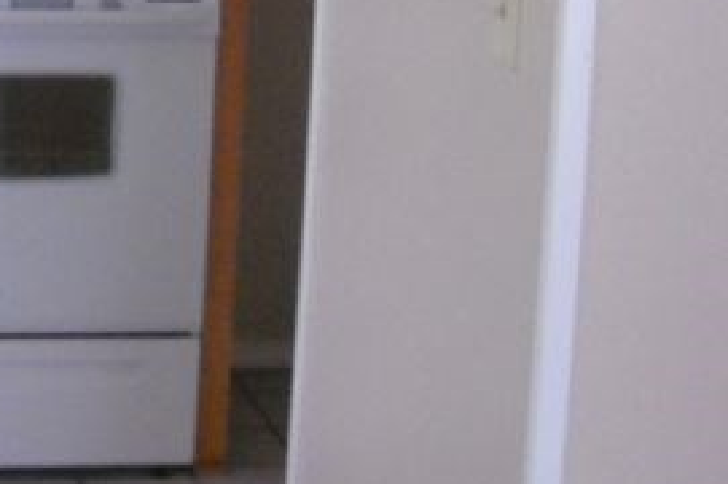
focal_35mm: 126
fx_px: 2545
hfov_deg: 15.1
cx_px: -344
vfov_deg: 10.8
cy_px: 56
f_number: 3.1
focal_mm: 6.72
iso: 400
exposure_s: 1/33
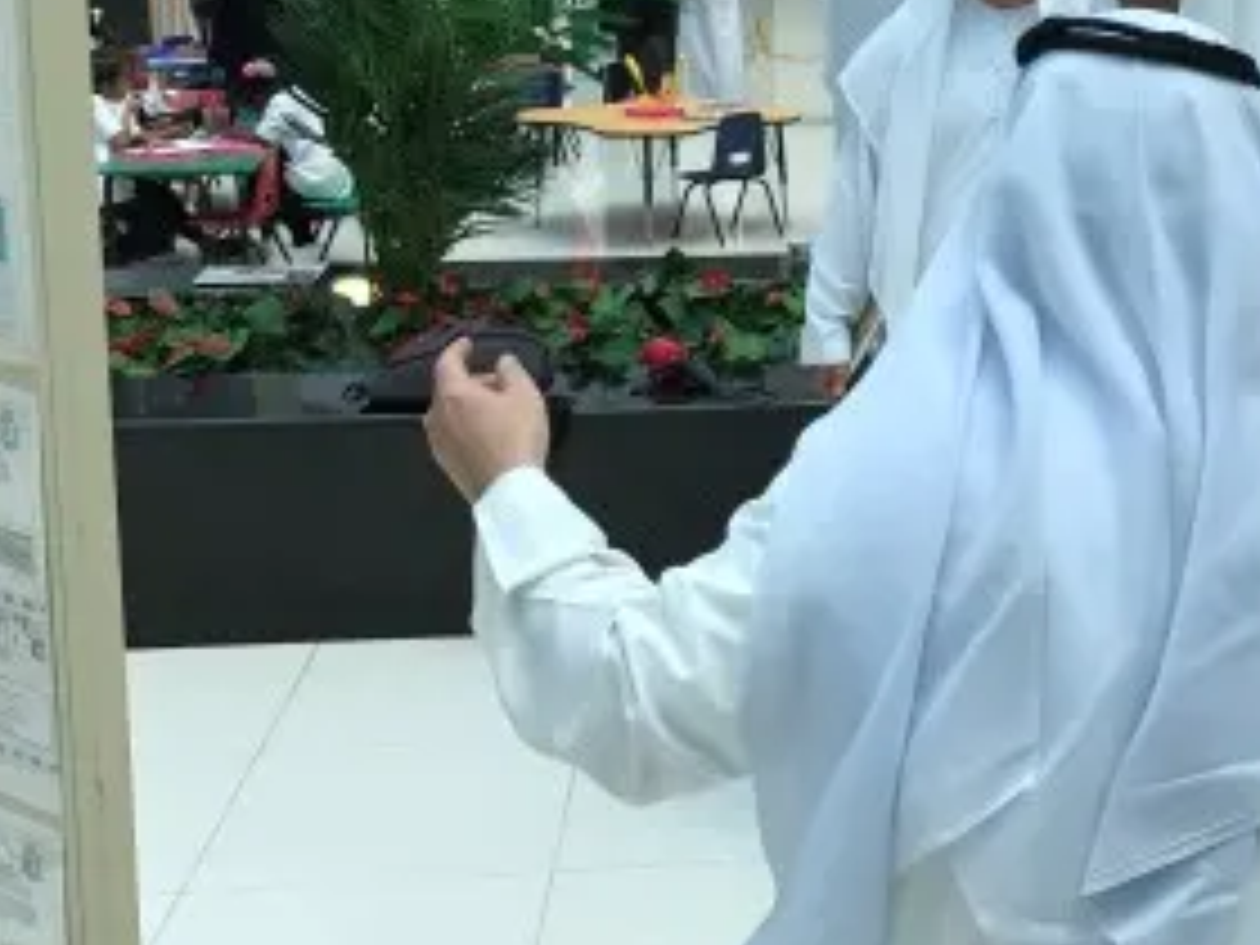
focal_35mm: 64
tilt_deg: -9.8
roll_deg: -1.4
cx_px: 1130
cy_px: 198
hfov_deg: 29.1
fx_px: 2330
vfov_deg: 22.6
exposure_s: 1/665
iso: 20
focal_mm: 3.99
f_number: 1.8
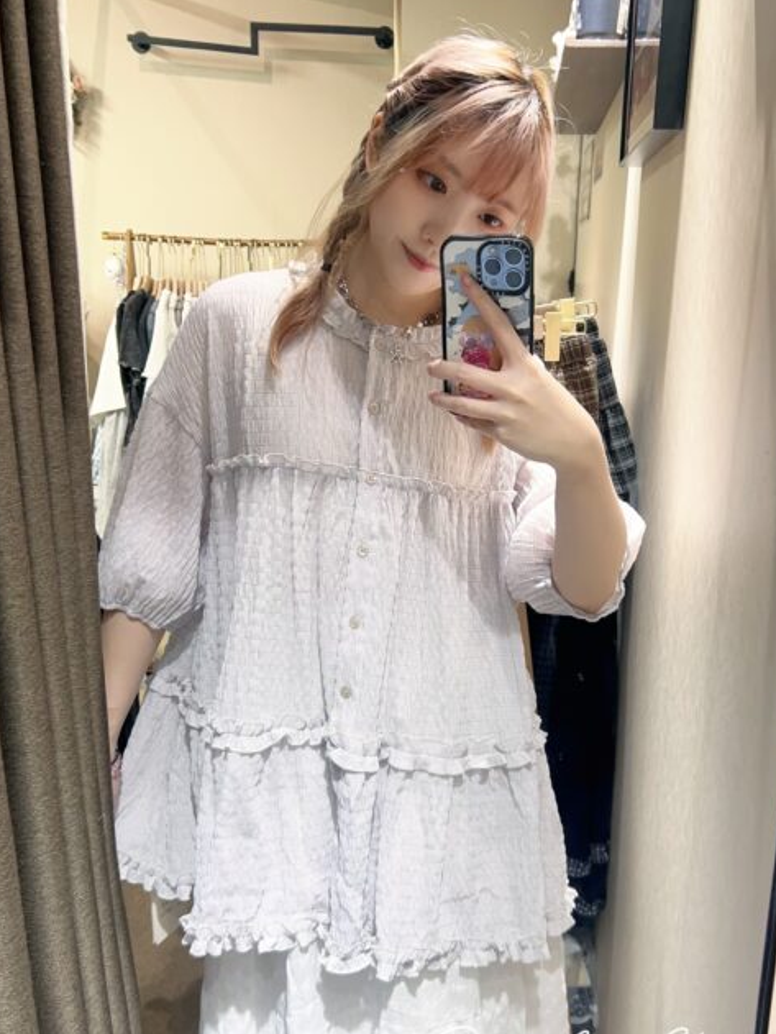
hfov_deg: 42.8
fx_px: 986
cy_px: 561
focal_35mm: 33
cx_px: 448
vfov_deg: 55.3
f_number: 1.5
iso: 100
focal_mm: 5.7
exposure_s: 1/50
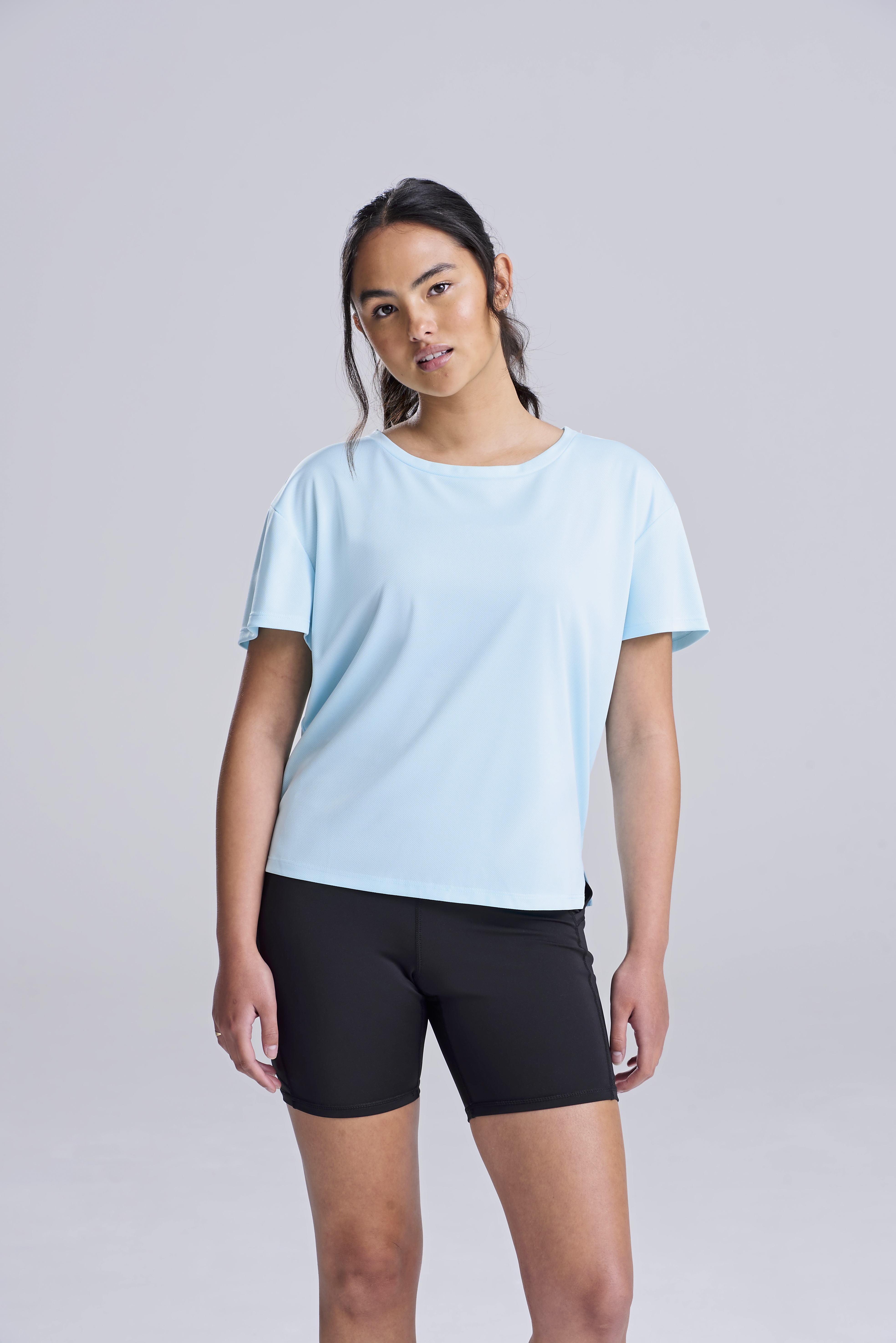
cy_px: 672
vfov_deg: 17.1
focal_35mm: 120
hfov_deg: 11.4
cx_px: 448
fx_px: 4476
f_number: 10
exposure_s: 1/160
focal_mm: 120
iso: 400
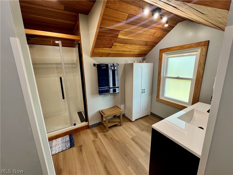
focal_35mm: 14
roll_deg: +1.5
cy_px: 88
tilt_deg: -12.1
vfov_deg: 85.7
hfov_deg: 102.1
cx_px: 116
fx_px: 94
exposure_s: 1/120
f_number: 2.2
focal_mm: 2.22
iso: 200
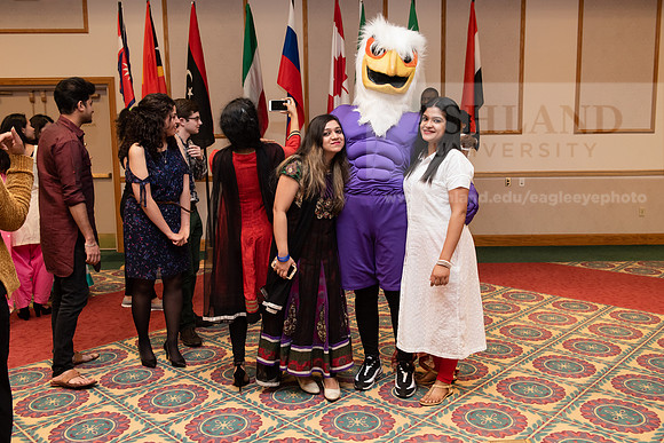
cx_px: 332
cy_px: 222
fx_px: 590
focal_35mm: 32
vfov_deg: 41.1
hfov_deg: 58.7
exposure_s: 1/200
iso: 2500
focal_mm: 32
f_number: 6.3
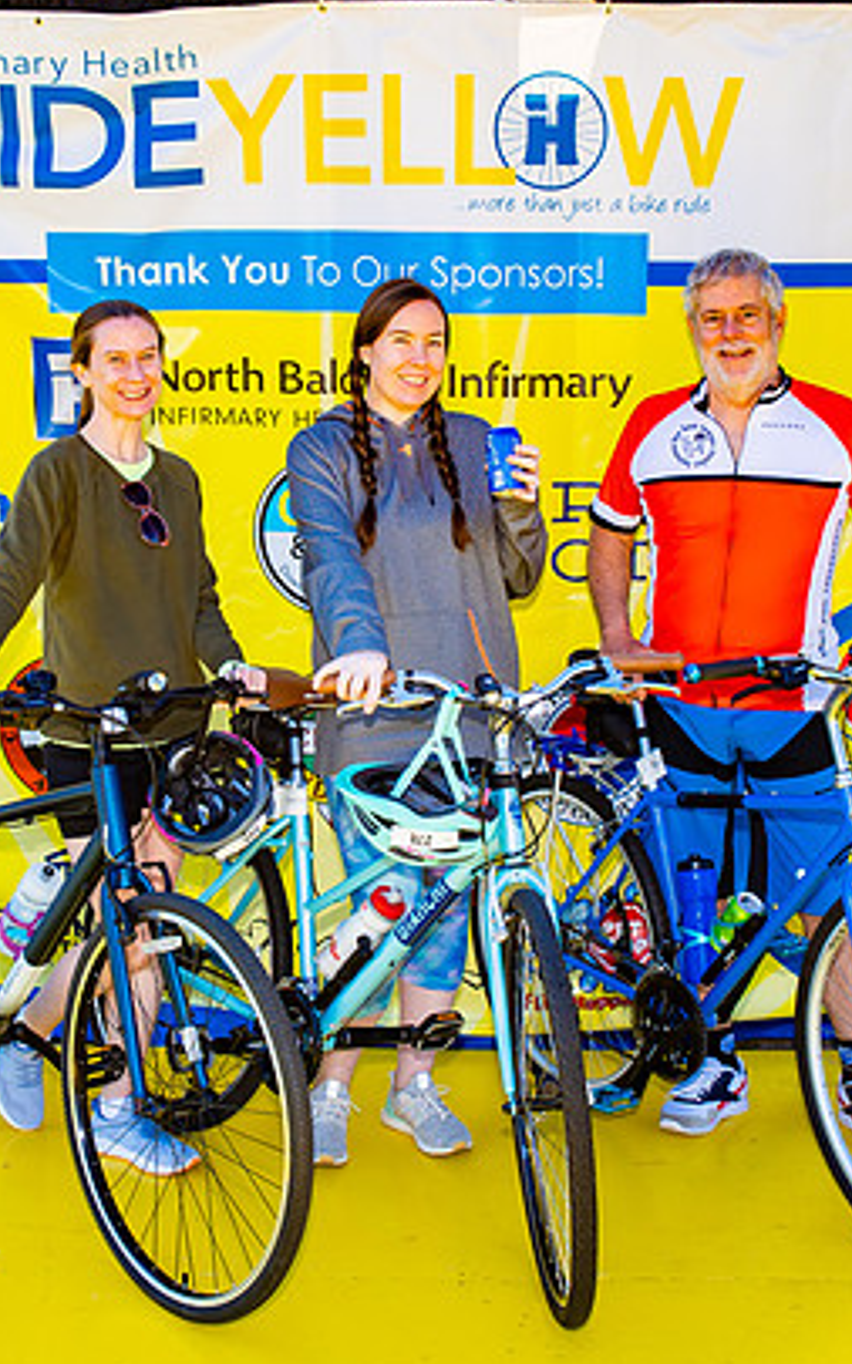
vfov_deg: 37.5
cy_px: 660
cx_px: 472
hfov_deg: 24.0
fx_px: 2007
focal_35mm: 54
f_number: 4
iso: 100
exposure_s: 1/200
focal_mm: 32
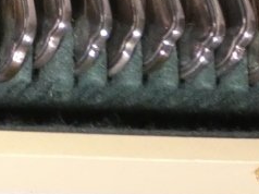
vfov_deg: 9.0
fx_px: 1159
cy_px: -182
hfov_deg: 11.3
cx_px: -284
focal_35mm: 155
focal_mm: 6.5
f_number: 3.5
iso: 800
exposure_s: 1/125
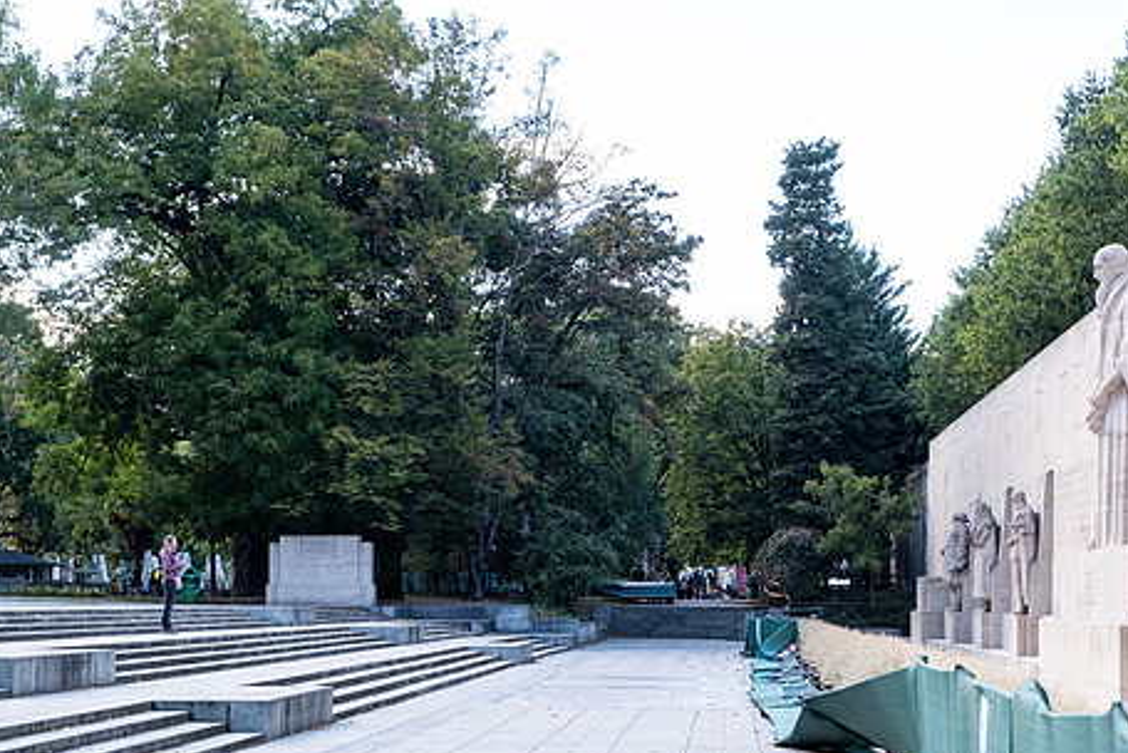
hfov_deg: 25.6
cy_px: 477
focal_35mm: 79
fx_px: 2477
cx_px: 672
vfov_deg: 17.3
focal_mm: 41.4
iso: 320
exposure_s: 1/170
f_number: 3.6
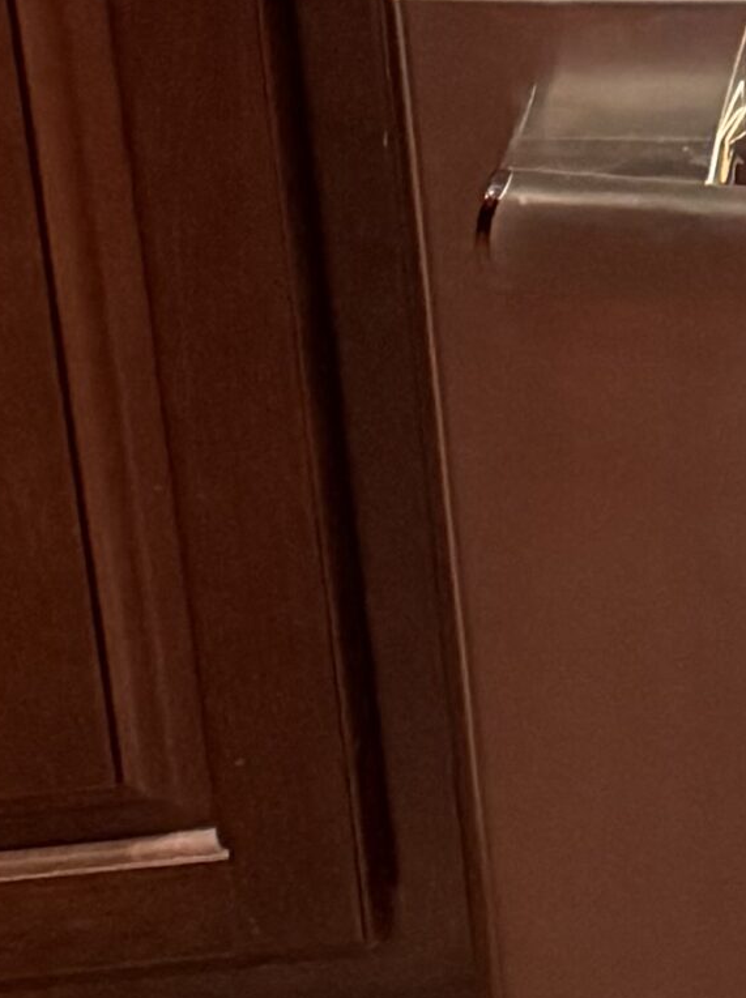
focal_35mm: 157
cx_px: 1861
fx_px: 4521
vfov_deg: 10.5
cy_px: -1521
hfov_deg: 8.5
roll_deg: +0.4
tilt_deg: -16.5
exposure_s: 1/60
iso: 640
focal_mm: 6.76
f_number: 1.78
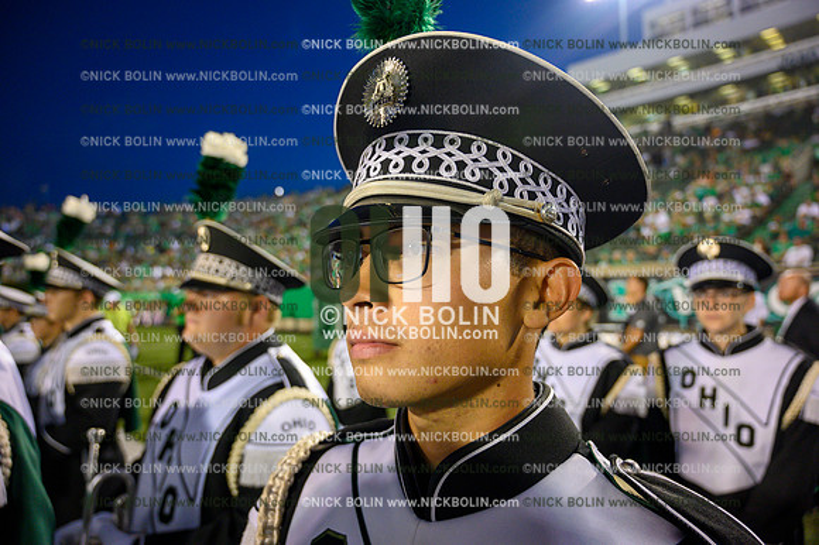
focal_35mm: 24
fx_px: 546
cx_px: 410
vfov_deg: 53.1
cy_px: 272
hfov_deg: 73.8
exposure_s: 1/200
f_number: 4
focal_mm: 24
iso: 2000
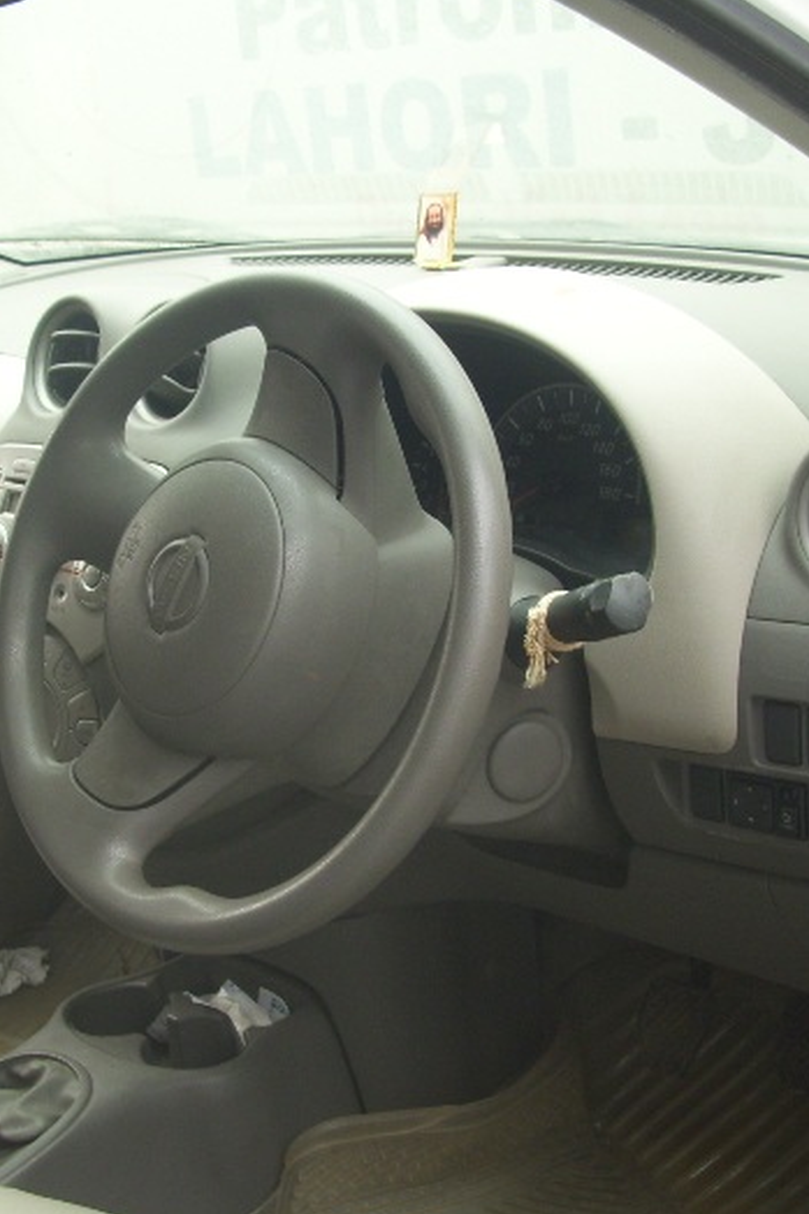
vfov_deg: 36.8
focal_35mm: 54
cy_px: 672
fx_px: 1821
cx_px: 406
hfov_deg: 25.0
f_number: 2.9
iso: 80
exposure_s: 1/60
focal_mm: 5.7
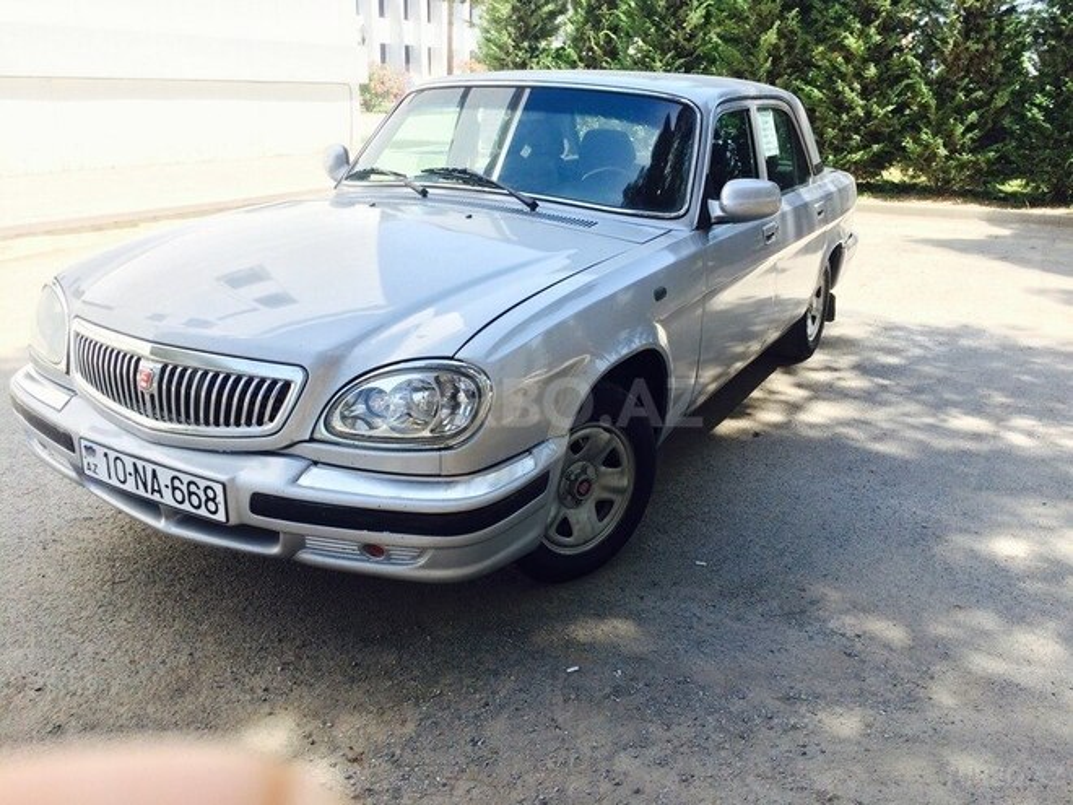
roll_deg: -1.3
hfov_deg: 61.7
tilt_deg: -18.5
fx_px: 899
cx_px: 536
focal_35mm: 29
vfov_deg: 48.2
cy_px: 402
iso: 32
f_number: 2.2
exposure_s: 1/562
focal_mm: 4.15
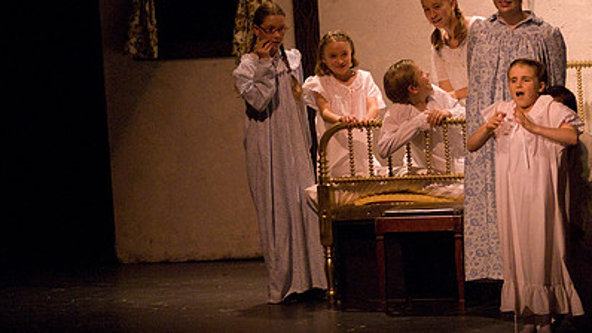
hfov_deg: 9.4
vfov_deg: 5.3
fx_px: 3595
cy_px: 94
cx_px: 416
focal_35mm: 229
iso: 1600
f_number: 2.8
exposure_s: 1/160
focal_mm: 100
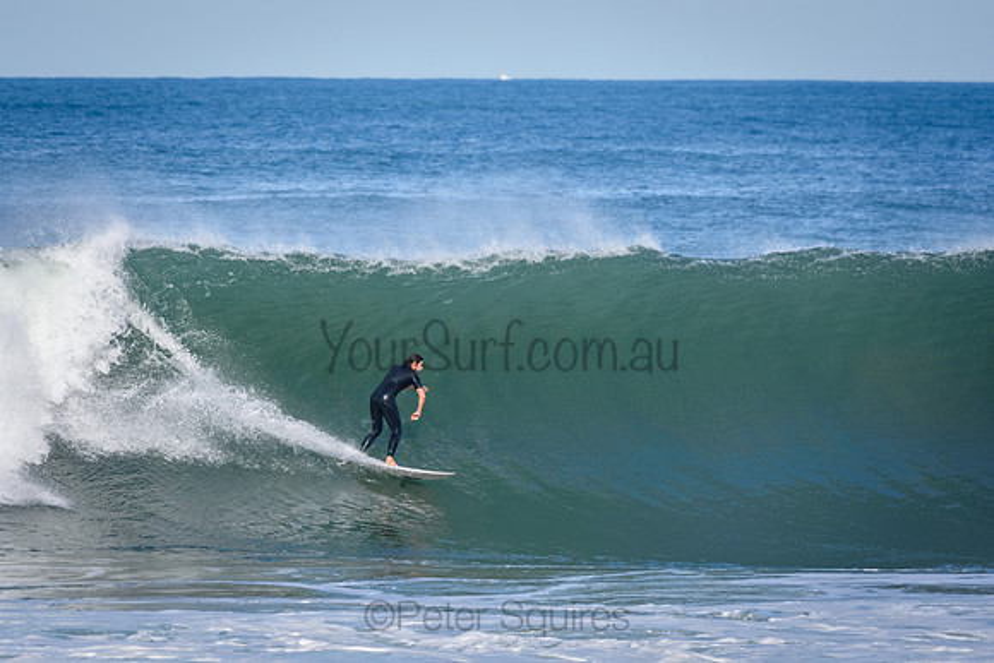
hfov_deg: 4.6
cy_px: 332
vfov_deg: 3.1
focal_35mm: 450
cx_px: 497
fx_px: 12427
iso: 400
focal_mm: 300
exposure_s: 1/2000
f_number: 5.6
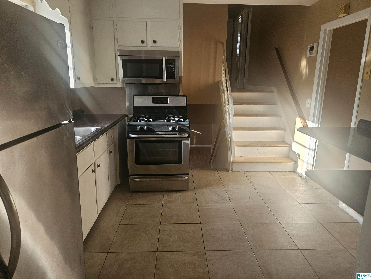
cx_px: 186
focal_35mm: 23
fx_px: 247
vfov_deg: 58.9
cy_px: 140
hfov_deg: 73.9
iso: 64
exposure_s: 1/120
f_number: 1.8
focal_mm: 5.4
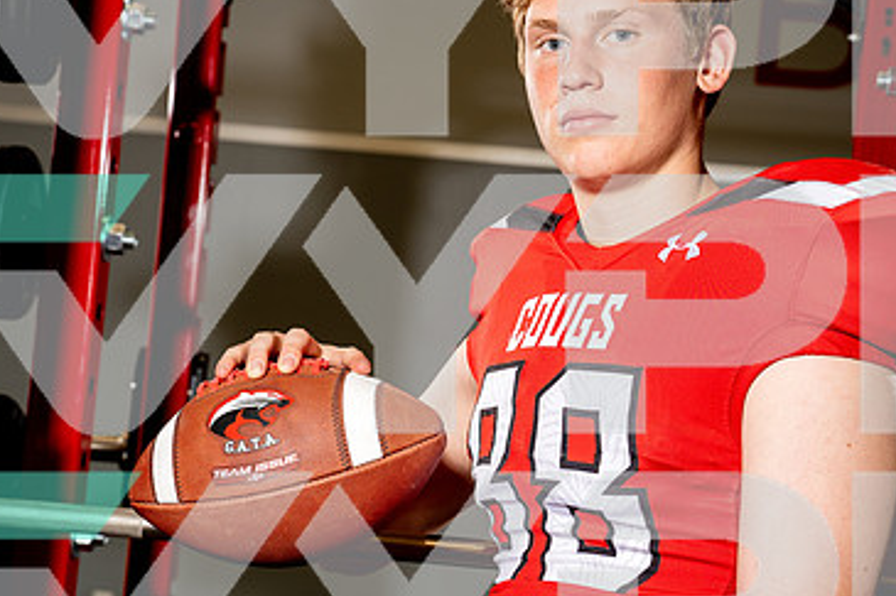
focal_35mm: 91
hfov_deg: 22.4
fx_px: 2264
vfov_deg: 15.0
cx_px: 507
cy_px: 304
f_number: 5.6
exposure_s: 1/250
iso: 500
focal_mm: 56
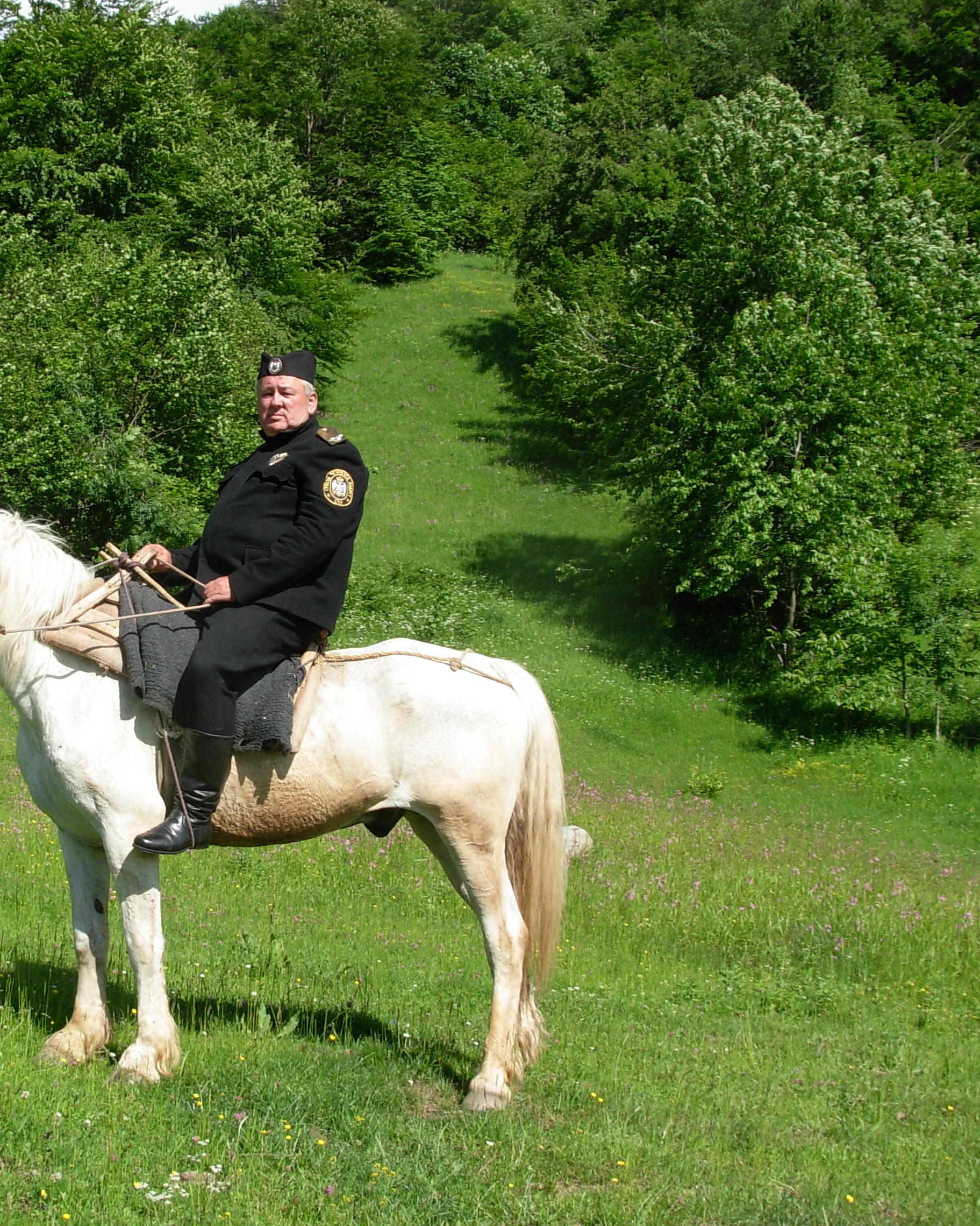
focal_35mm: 50
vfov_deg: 37.3
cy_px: 616
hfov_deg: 29.6
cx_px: 204
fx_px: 1813
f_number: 4.9
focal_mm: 6.3
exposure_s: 1/373
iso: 79
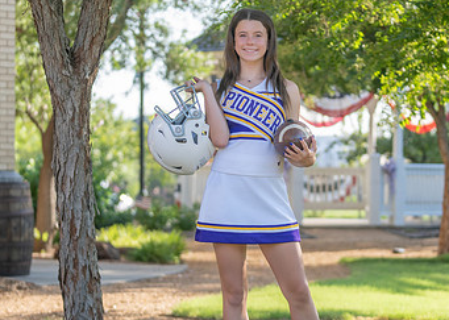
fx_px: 1720
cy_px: 176
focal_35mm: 135
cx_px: 239
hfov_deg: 14.9
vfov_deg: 10.6
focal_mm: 70
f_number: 2.8
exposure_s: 1/320
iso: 100
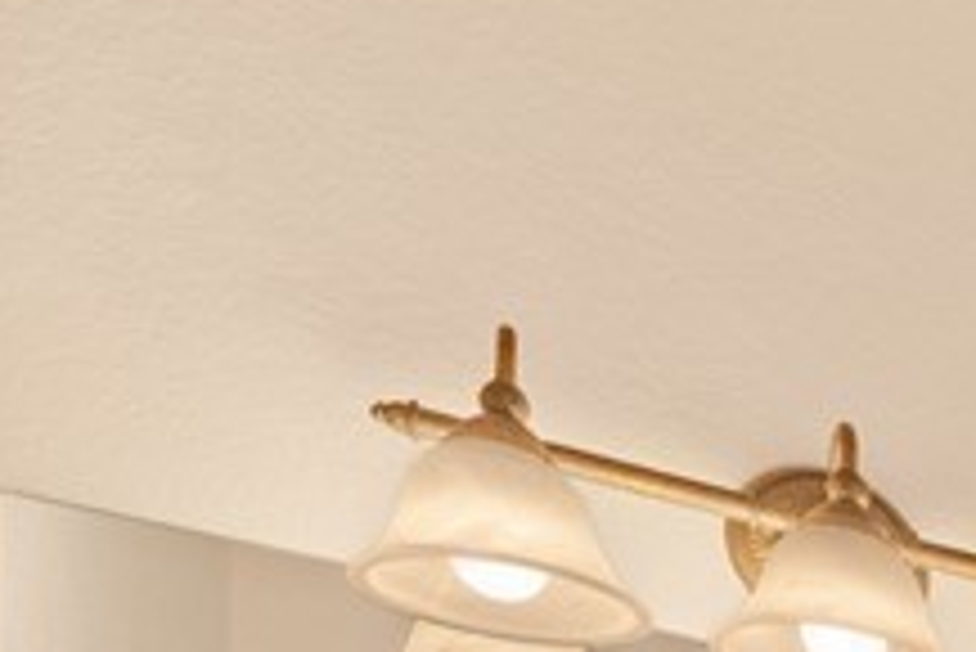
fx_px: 2170
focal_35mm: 80
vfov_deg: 13.0
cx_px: 2213
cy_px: 1558
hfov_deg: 15.9
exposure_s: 1/5
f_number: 9
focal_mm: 16
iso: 200
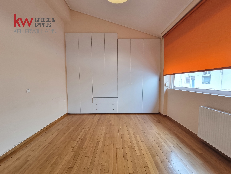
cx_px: 116
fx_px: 87
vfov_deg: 89.9
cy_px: 87
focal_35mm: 13
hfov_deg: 106.2
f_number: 2.2
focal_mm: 2.2
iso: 320
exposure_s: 1/33
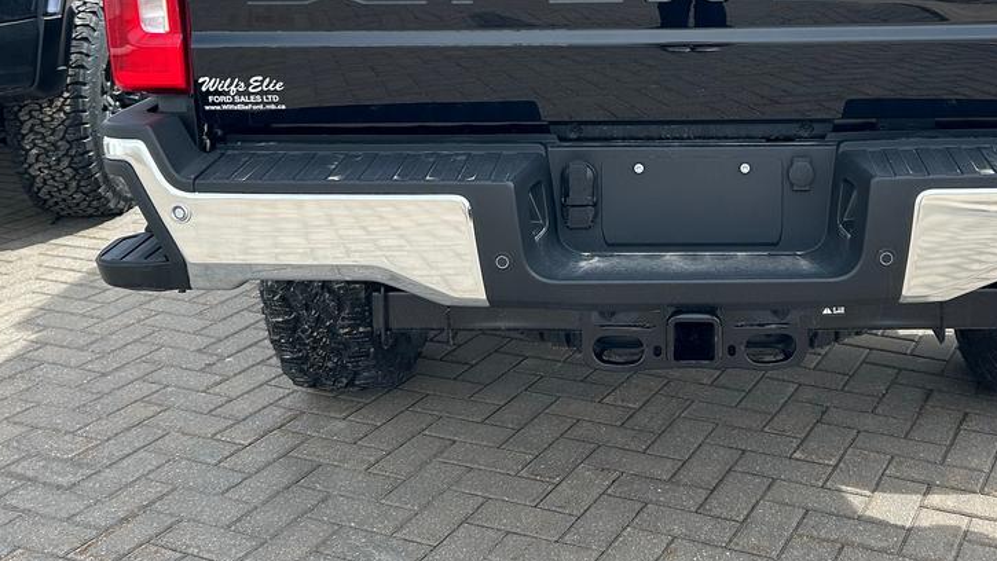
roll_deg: +1.2
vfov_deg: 23.5
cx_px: 660
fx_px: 1322
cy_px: 85
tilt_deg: -9.9
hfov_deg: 40.8
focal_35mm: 50
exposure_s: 1/2045
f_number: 1.5
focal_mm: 5.7
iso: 50
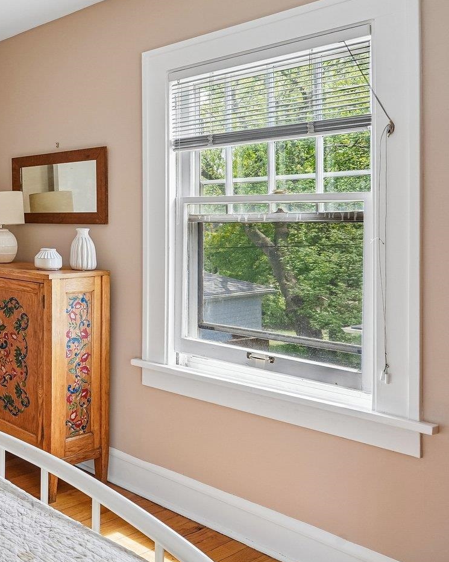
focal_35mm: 33
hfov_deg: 32.5
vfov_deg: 53.7
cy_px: 217
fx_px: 548
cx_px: -144
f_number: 8
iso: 400
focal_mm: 16
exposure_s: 1/25
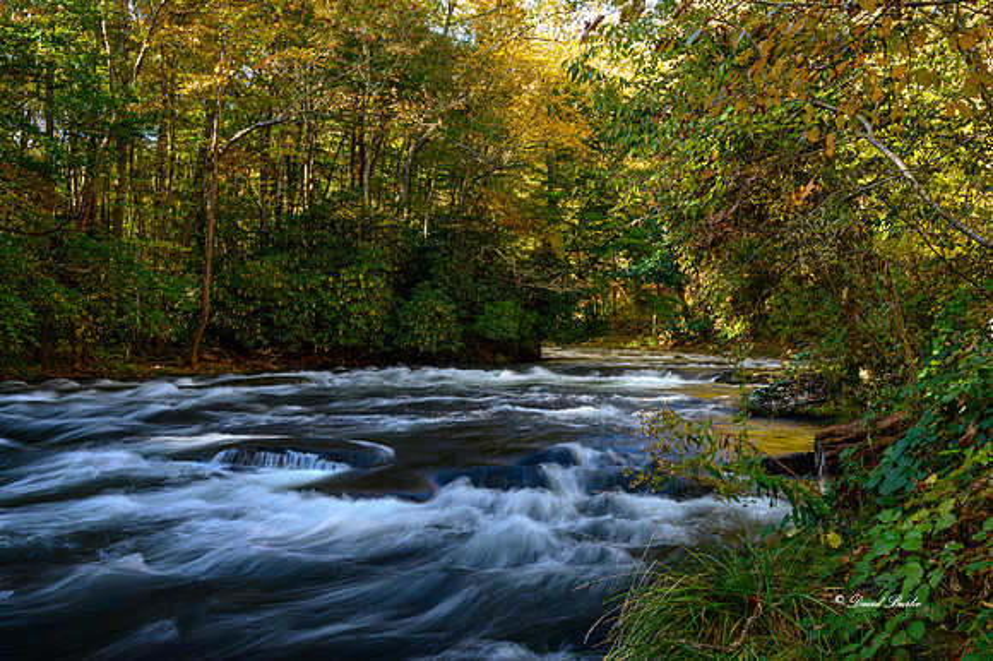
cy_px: 330
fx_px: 965
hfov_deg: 54.5
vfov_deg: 37.8
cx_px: 496
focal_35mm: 35
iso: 50
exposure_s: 1/2
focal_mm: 35
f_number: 11
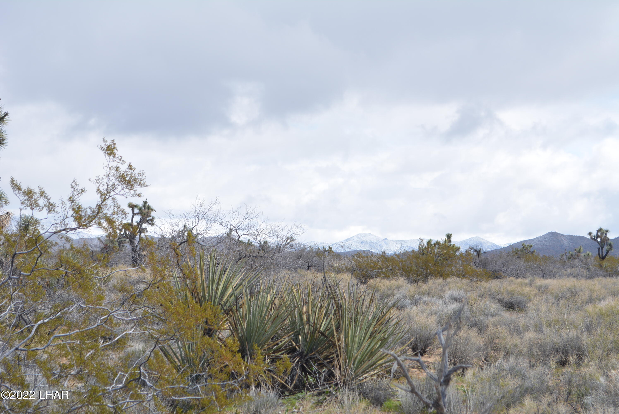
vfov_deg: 16.6
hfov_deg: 24.6
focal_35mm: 82
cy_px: 207
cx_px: 310
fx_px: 1420
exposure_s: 1/160
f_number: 8
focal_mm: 55
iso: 100
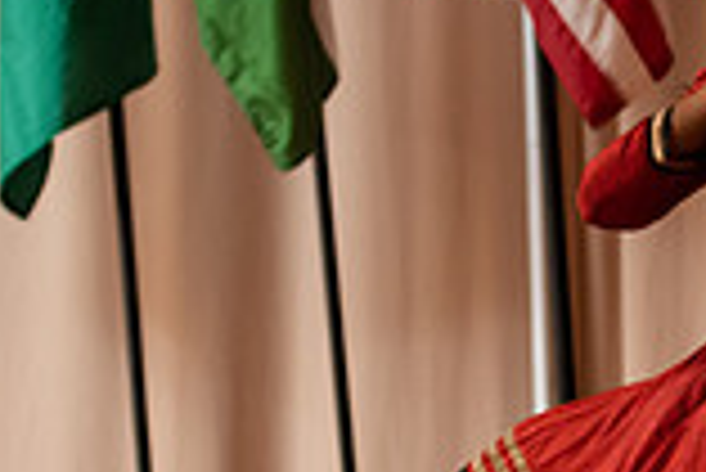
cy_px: 299
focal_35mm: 258
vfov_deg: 5.3
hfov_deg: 7.9
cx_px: 733
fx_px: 5064
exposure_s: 1/160
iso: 2000
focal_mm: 70
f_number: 3.5
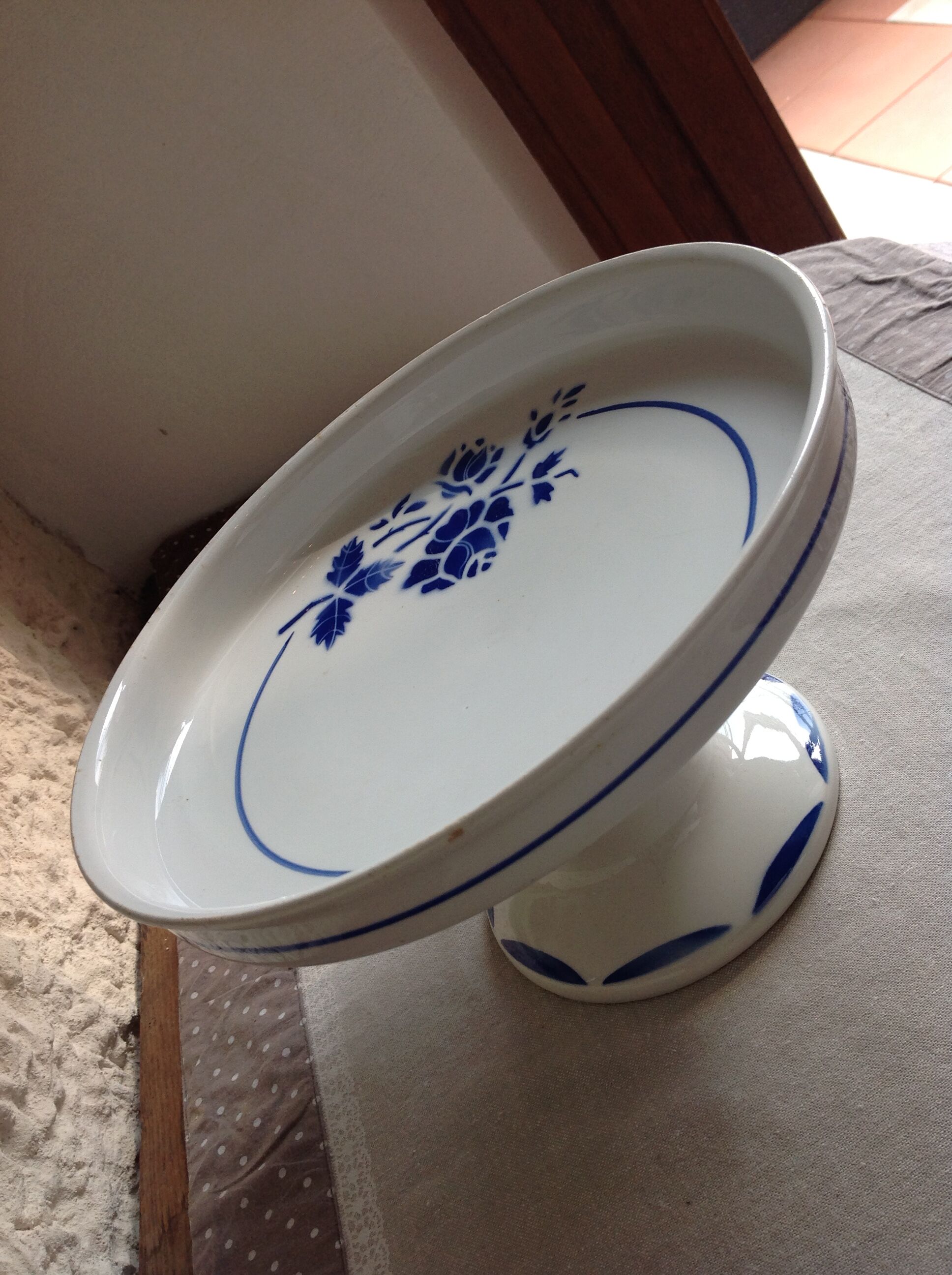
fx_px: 1287
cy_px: 638
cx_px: 476
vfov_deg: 52.7
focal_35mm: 35
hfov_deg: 40.6
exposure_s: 1/120
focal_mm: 4.28
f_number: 2.4
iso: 64
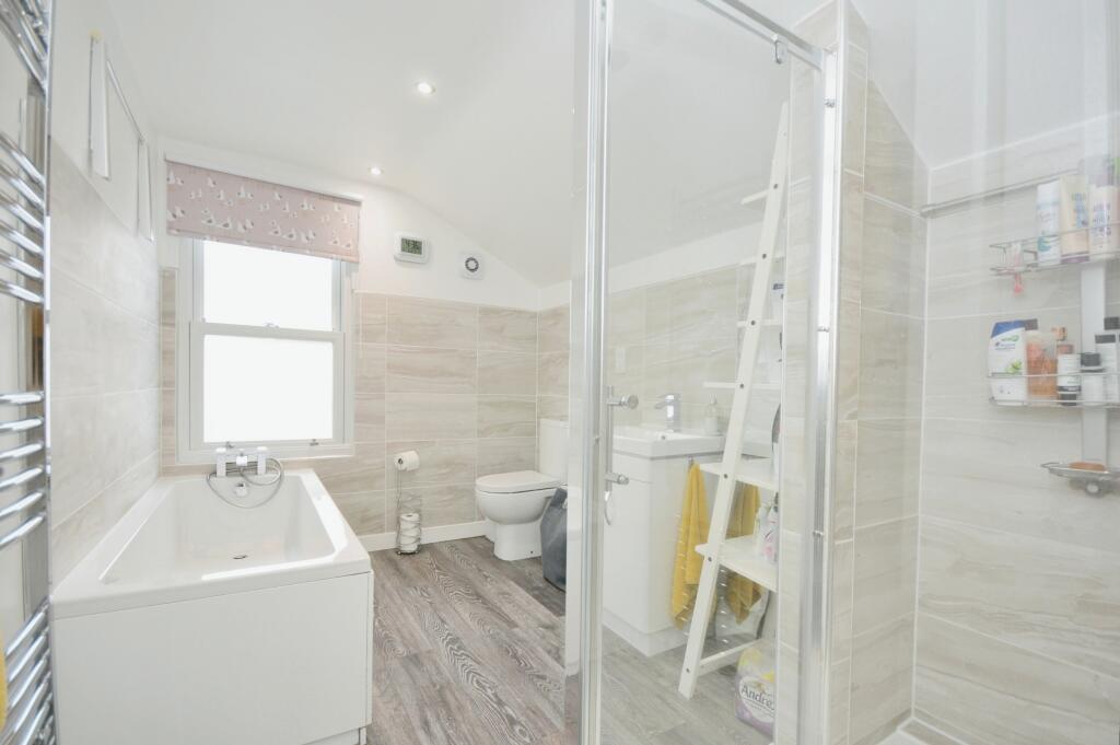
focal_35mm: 15
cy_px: 372
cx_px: 560
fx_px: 466
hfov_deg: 100.4
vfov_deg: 77.2
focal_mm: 10
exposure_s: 1/60
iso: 500
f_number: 6.3
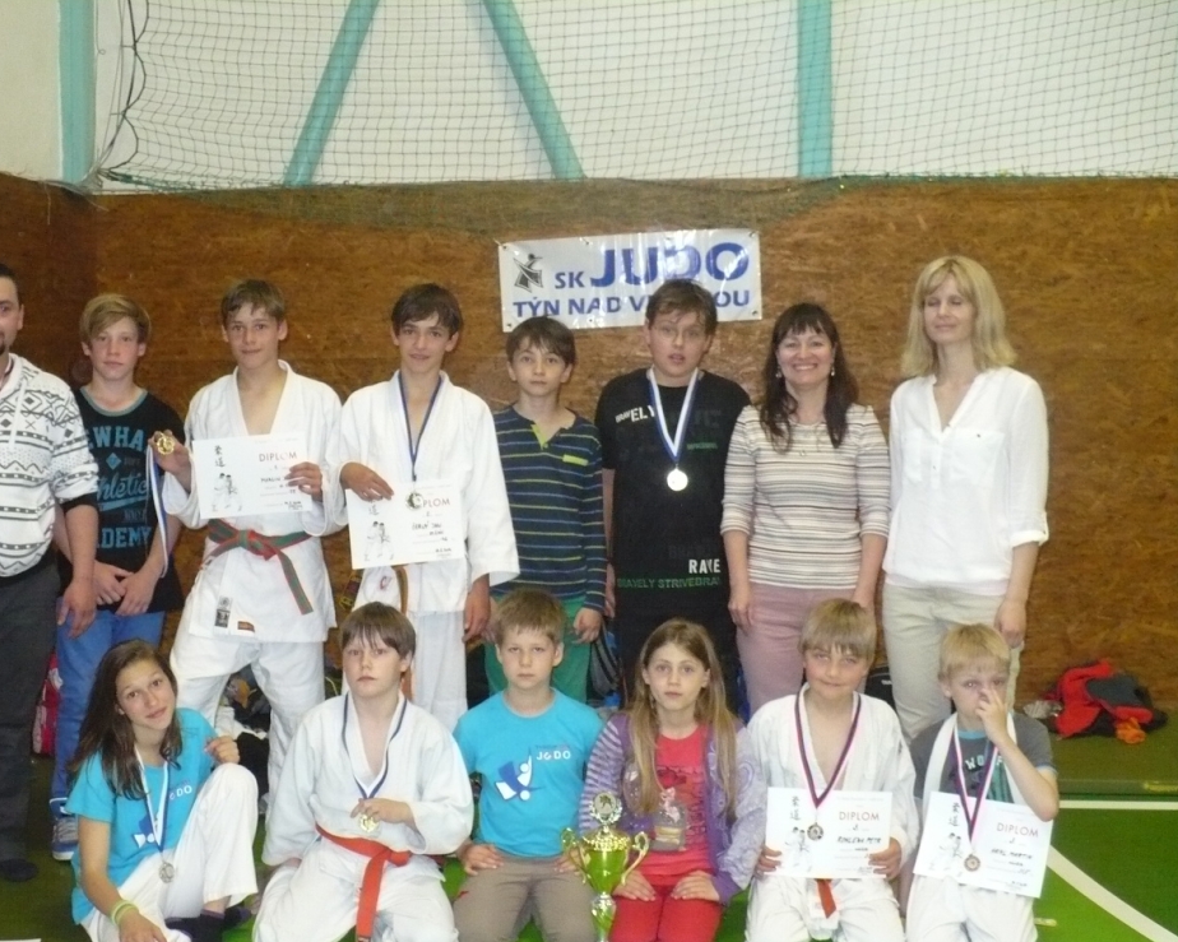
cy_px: 525
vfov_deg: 34.9
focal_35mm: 43
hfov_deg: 42.7
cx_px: 481
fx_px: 1499
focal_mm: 6.1
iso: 400
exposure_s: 1/30
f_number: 2.8
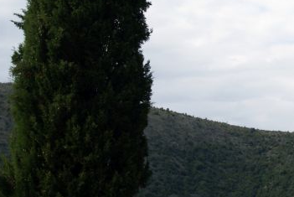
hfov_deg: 16.1
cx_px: 339
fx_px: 1006
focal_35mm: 123
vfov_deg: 11.2
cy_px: 110
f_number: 6.3
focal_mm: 30
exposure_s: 1/250
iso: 100
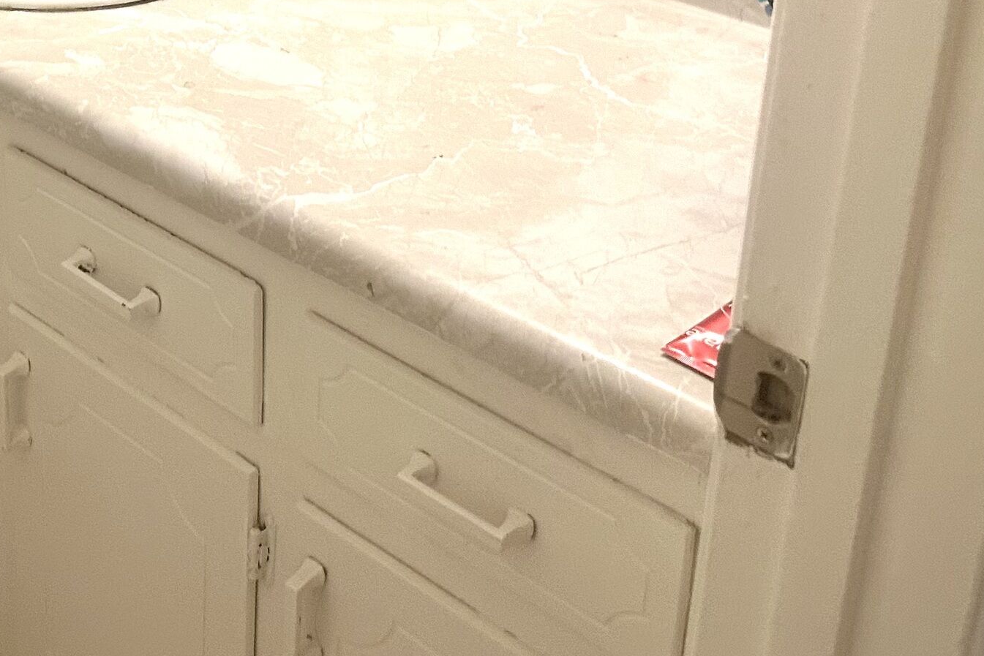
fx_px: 1558
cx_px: 18
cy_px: -147
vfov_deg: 21.9
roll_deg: +1.8
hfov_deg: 32.5
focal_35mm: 57
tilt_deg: -19.3
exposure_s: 1/60
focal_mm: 6.86
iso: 200
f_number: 1.78
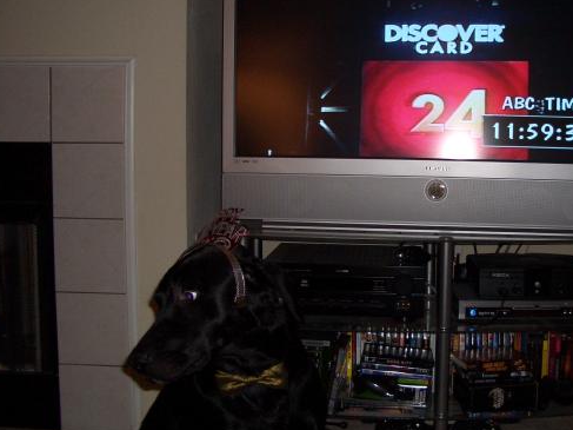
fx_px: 761
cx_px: 364
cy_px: 180
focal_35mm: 46
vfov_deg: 31.4
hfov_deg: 40.9
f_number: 2.6
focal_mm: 5.8
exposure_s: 1/60
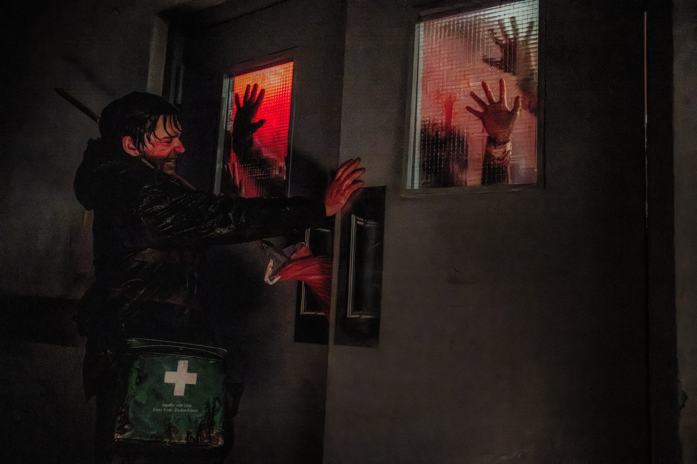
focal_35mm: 31
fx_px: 600
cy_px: 232
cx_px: 348
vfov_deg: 42.3
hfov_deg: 60.3
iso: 20000
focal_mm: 31
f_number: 2.8
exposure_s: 1/200
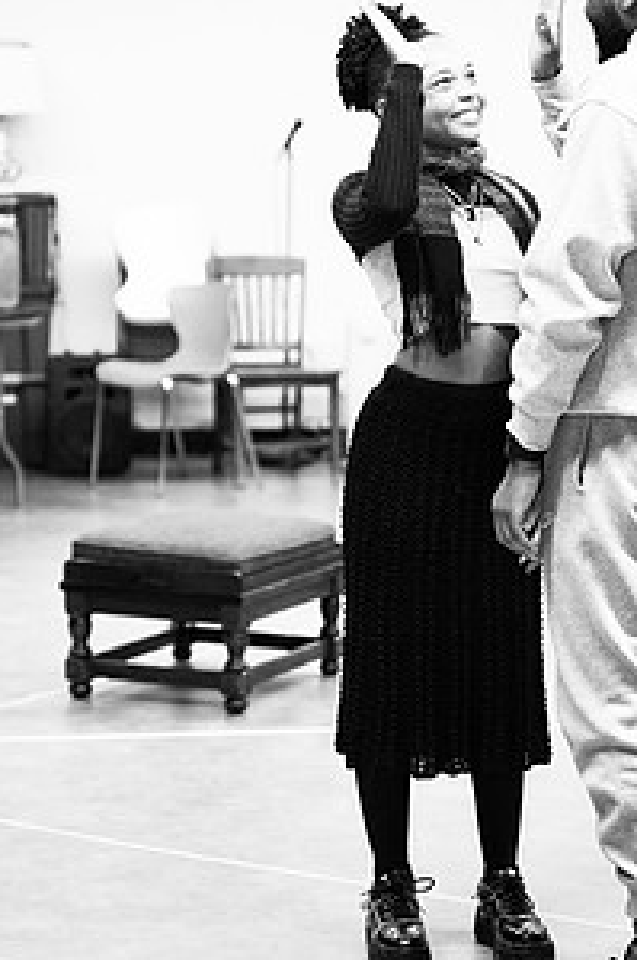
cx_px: 399
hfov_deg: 13.0
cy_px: 506
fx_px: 2796
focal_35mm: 105
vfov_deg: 19.5
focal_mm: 70
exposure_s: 1/320
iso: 1600
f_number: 3.2
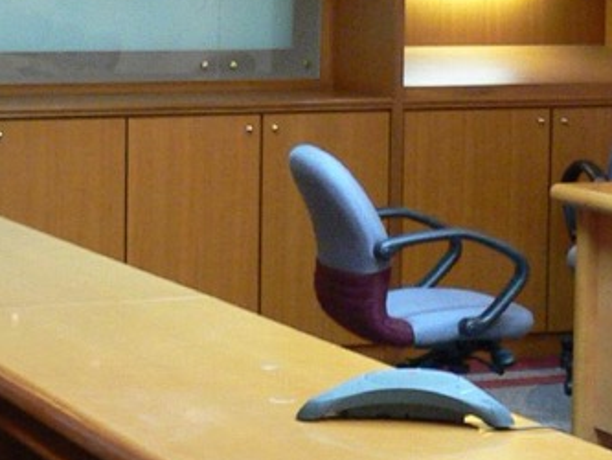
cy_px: 94
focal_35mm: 126
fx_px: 2228
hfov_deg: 15.6
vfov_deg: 11.7
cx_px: 158
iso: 200
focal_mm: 5.8
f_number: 2.8
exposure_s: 1/8
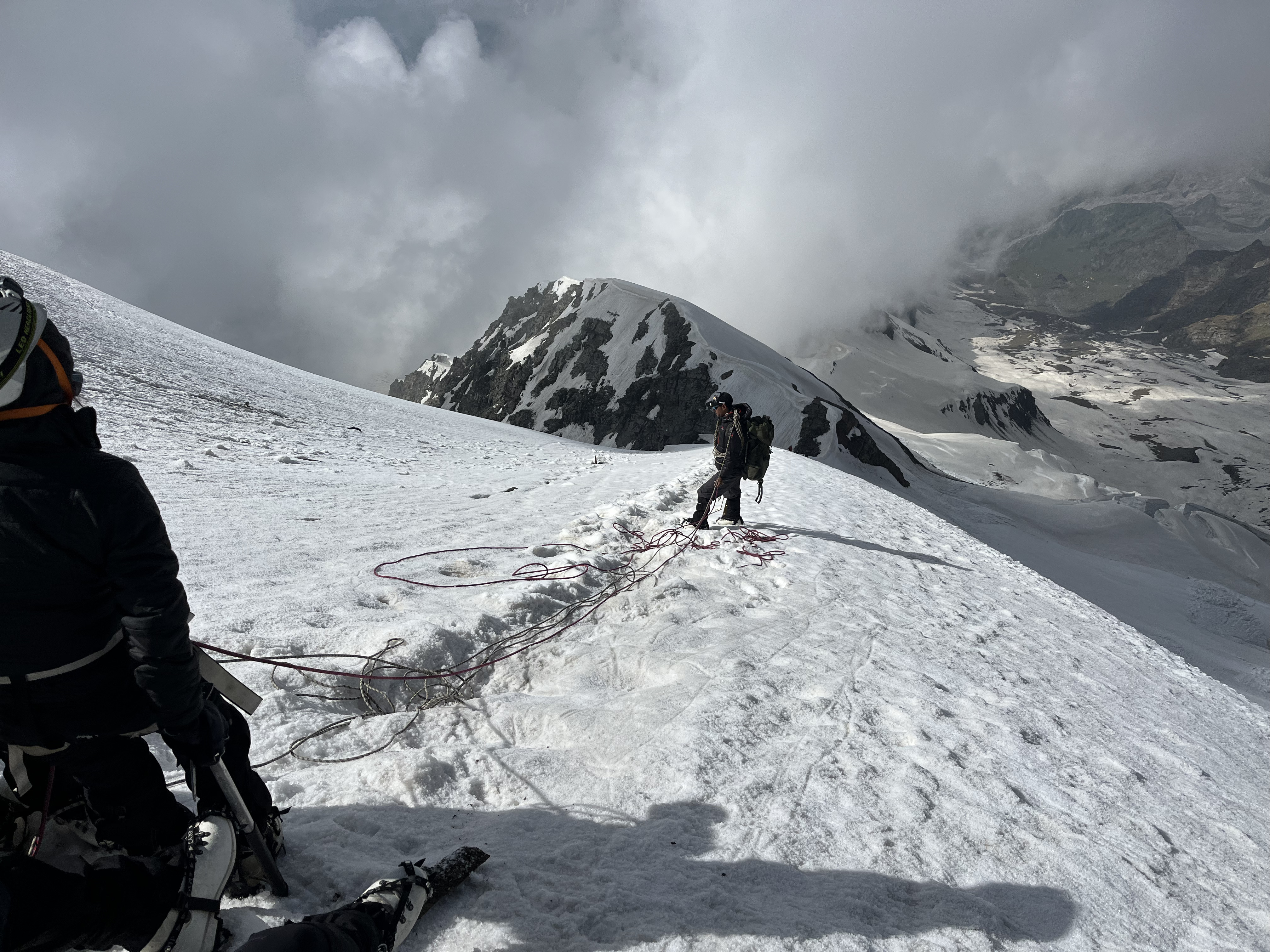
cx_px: 635
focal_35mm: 26
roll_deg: +0.3
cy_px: 476
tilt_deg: -39.9
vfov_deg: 53.1
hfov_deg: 67.3
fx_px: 954
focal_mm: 5.1
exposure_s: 1/11905
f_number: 1.6
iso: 50
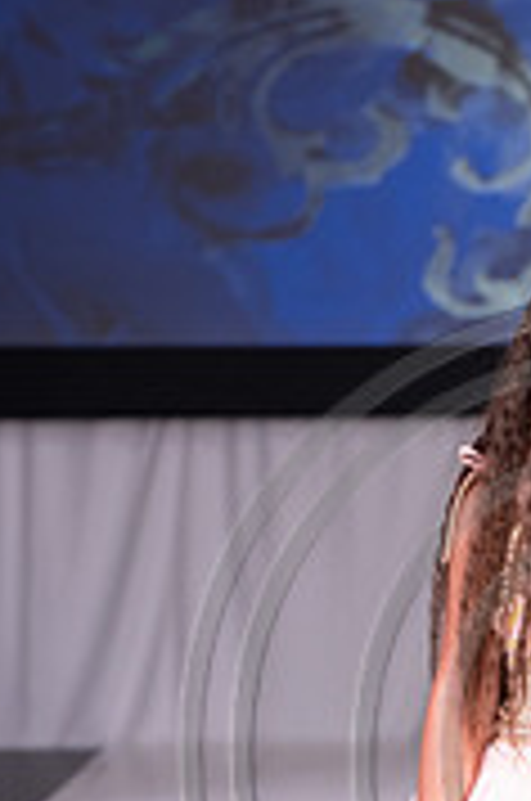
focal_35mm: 308
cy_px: 747
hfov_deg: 4.4
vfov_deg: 6.7
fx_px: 6841
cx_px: 637
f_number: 5.6
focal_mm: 122
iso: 2000
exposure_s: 1/400
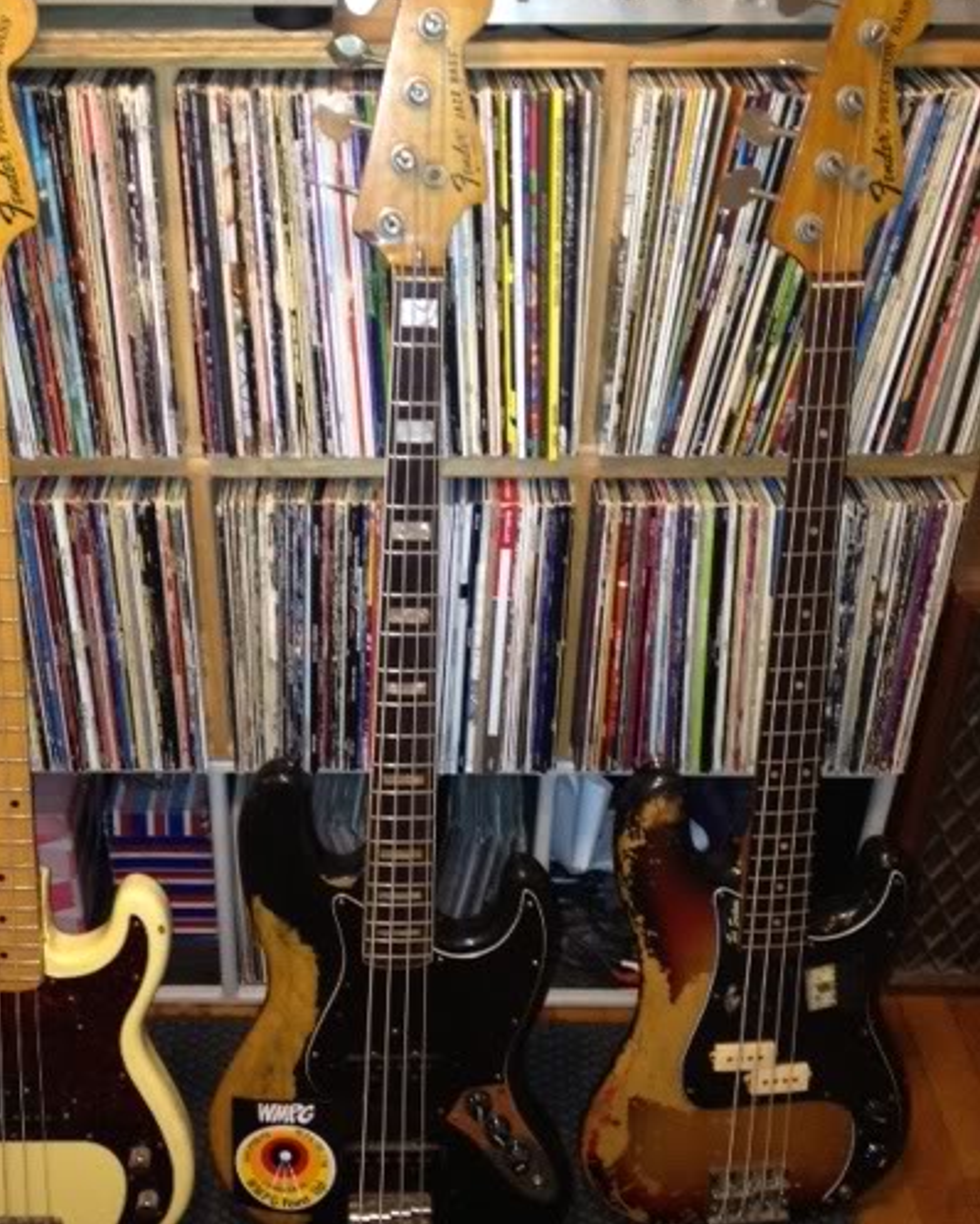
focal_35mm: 44
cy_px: 598
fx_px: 1594
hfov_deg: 34.1
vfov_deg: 42.0
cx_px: 392
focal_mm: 4.3
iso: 320
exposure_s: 1/16
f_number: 2.4
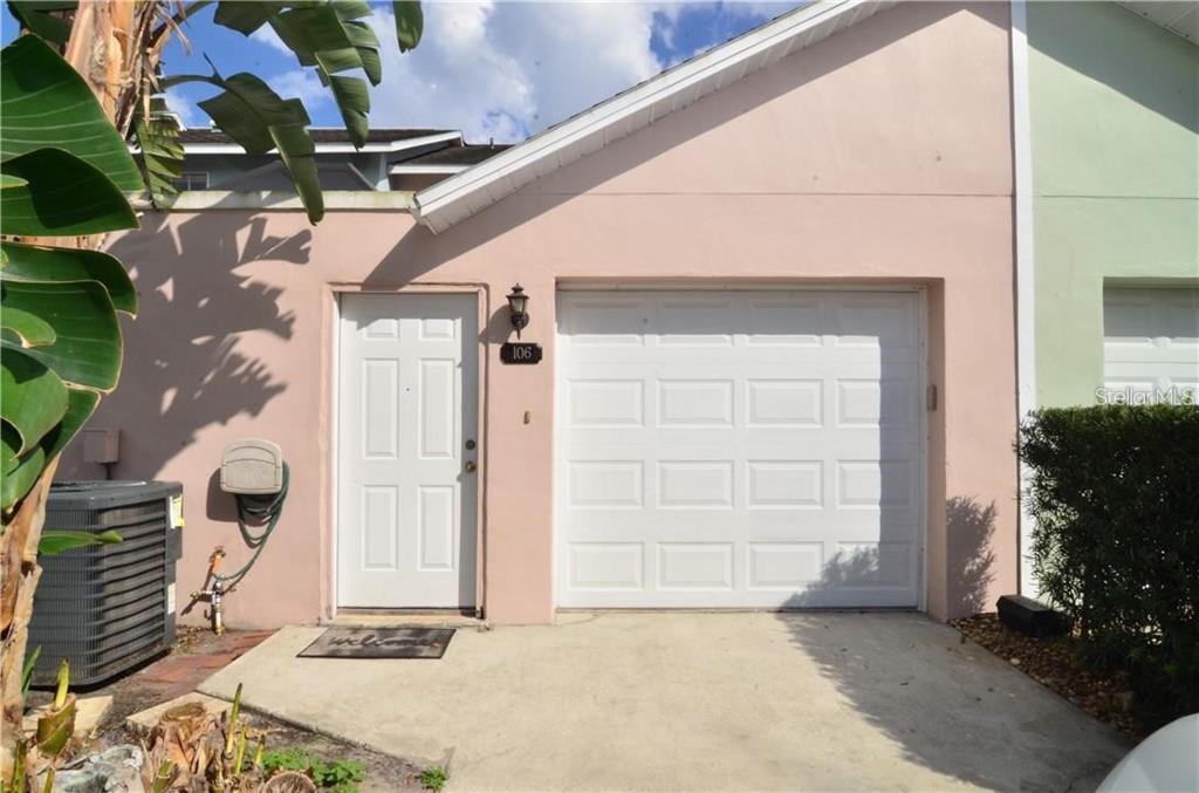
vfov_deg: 62.9
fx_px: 648
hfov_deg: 85.6
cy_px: 396
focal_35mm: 20
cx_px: 600
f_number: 22
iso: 800
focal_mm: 13
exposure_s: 1/250
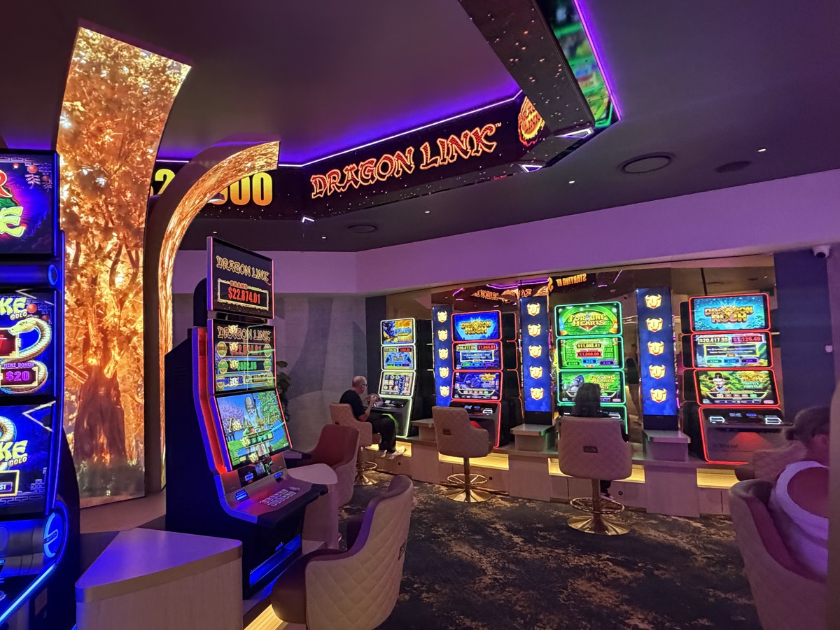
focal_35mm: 21
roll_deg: -0.9
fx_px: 510
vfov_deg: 63.4
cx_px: 344
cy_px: 332
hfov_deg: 78.3
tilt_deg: +4.5
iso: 640
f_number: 2.2
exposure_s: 1/60
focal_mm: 2.22
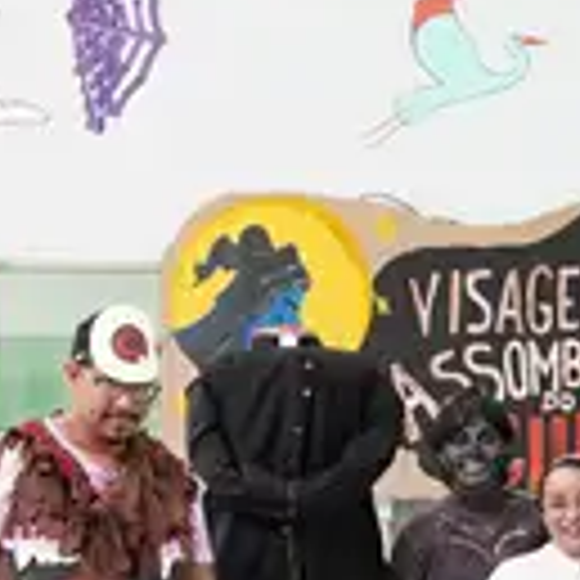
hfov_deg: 17.9
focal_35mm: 95
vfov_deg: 17.9
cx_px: 558
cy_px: 553
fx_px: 1801
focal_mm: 24
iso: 1250
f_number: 2.8
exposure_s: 1/200
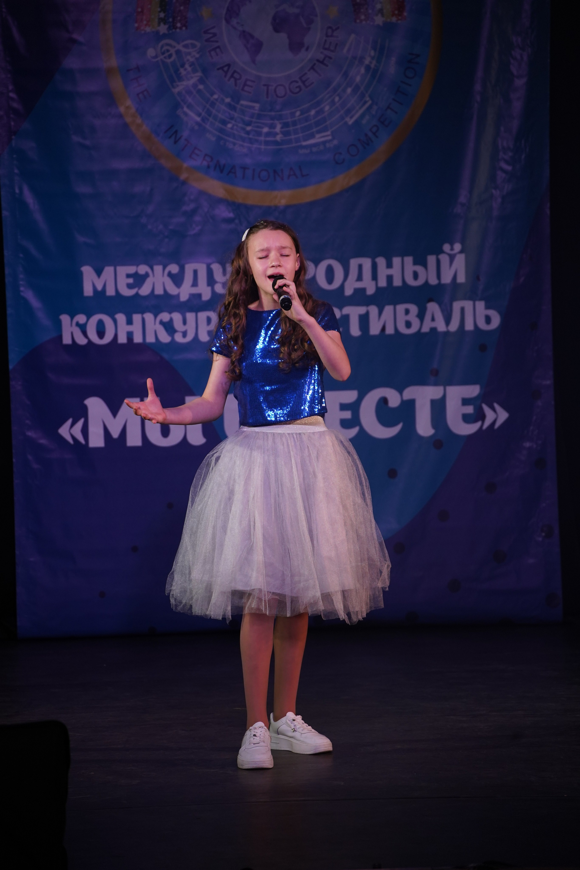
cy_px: 435
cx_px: 290
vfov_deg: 11.1
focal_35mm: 186
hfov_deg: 7.4
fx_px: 4495
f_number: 5.6
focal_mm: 186
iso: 1600
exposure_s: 1/250
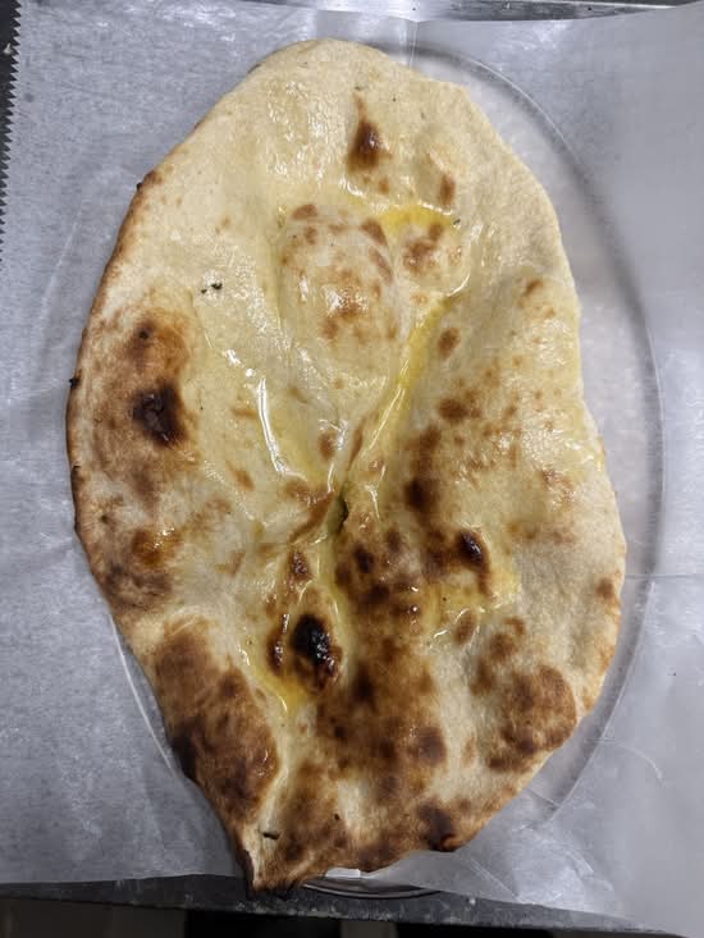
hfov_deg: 56.8
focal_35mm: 24
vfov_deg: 71.6
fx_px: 651
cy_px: 469
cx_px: 352
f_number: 1.78
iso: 160
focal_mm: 6.76
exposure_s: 1/60
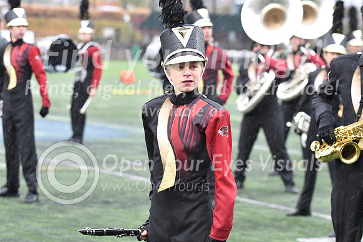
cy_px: 121
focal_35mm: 165
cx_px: 182
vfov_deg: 8.3
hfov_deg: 12.4
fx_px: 1664
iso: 1000
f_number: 4
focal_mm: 110
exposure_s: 1/320
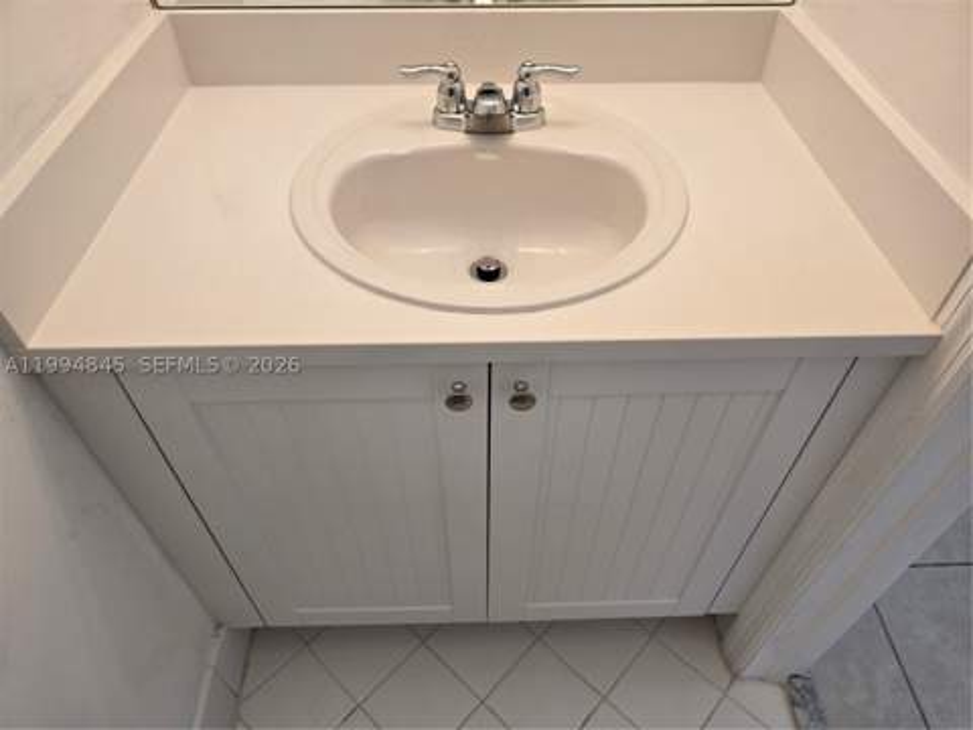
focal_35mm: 23
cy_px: 365
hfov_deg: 73.9
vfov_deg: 58.9
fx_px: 646
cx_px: 486
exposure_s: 1/120
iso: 100
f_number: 1.7
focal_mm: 6.3
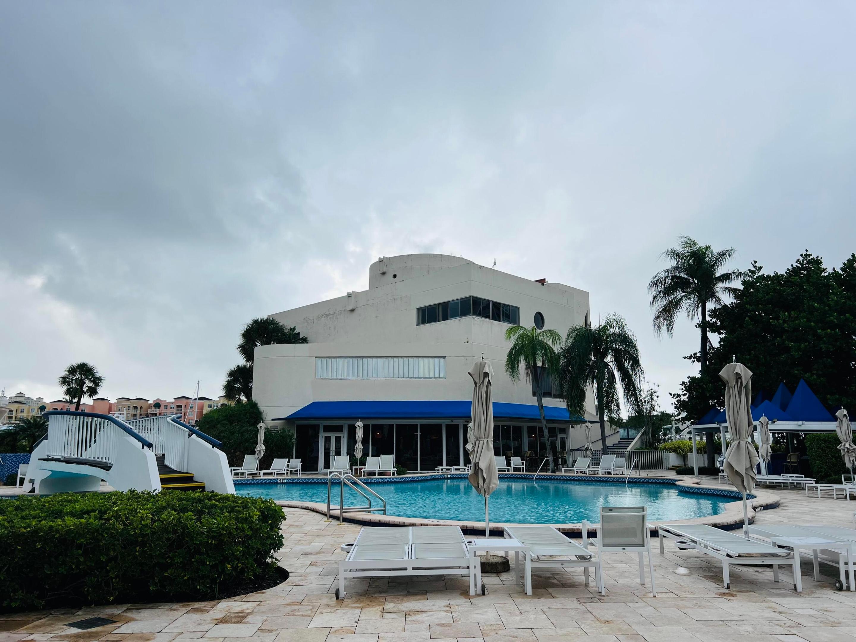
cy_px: 321
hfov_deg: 67.3
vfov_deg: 53.1
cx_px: 428
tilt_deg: +10.0
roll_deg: +0.0
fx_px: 643
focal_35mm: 26
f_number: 1.5
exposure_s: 1/2695
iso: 50
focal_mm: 5.7
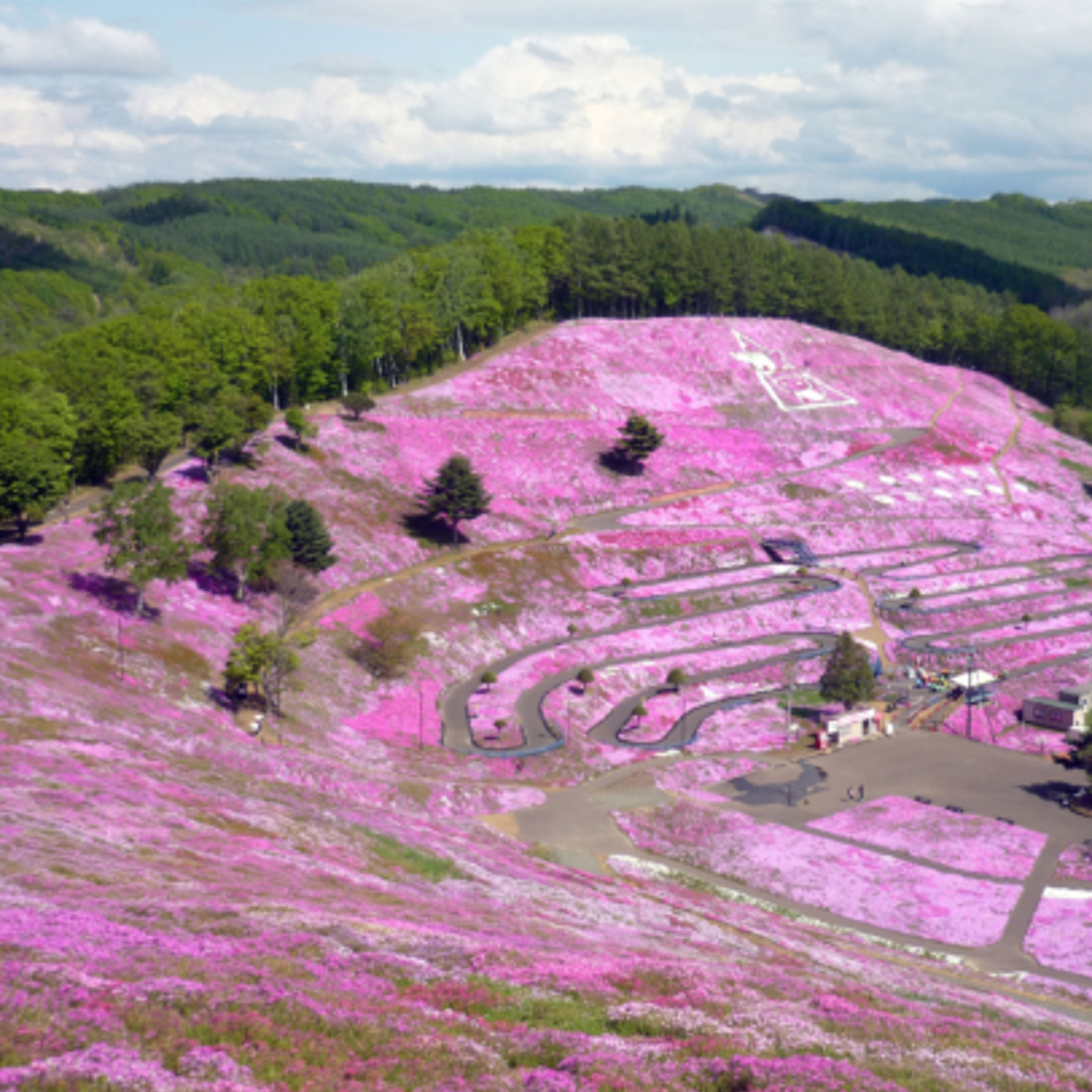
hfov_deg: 35.8
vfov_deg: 36.1
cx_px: 713
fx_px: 1677
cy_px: 541
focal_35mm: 47
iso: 100
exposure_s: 1/160
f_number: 8
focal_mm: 6
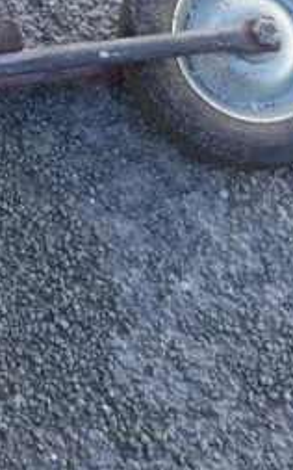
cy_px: -224
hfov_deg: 9.9
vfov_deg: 16.0
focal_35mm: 120
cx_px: -334
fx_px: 1534
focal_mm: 14
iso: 200
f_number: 4.5
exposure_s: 1/200
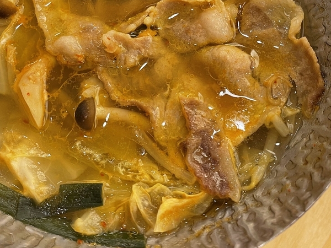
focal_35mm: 52
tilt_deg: -66.1
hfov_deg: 36.8
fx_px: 497
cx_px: 184
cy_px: 46
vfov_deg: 27.4
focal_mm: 5.1
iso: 125
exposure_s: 1/60
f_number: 1.6
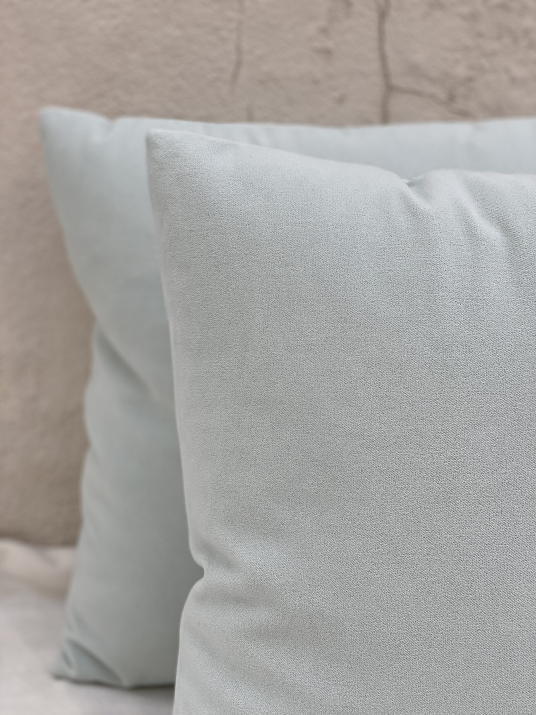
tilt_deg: -16.6
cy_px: 358
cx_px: 268
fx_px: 1074
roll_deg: +0.3
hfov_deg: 28.0
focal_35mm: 52
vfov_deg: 36.8
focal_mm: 6
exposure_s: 1/122
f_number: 2
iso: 50
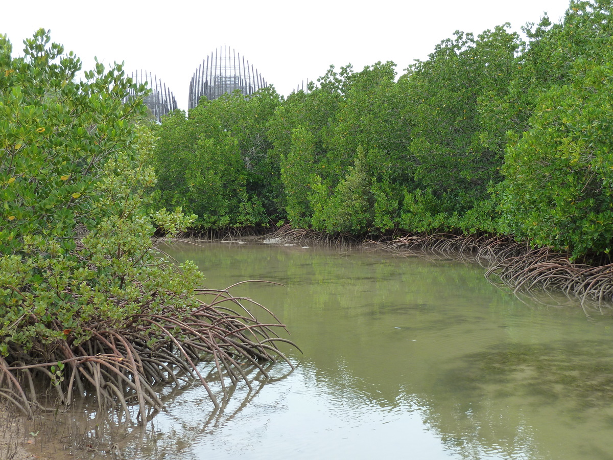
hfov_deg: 39.7
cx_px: 306
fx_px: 850
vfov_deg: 30.3
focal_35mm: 48
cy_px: 230
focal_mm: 7.9
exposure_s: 1/50
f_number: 3.8
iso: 125
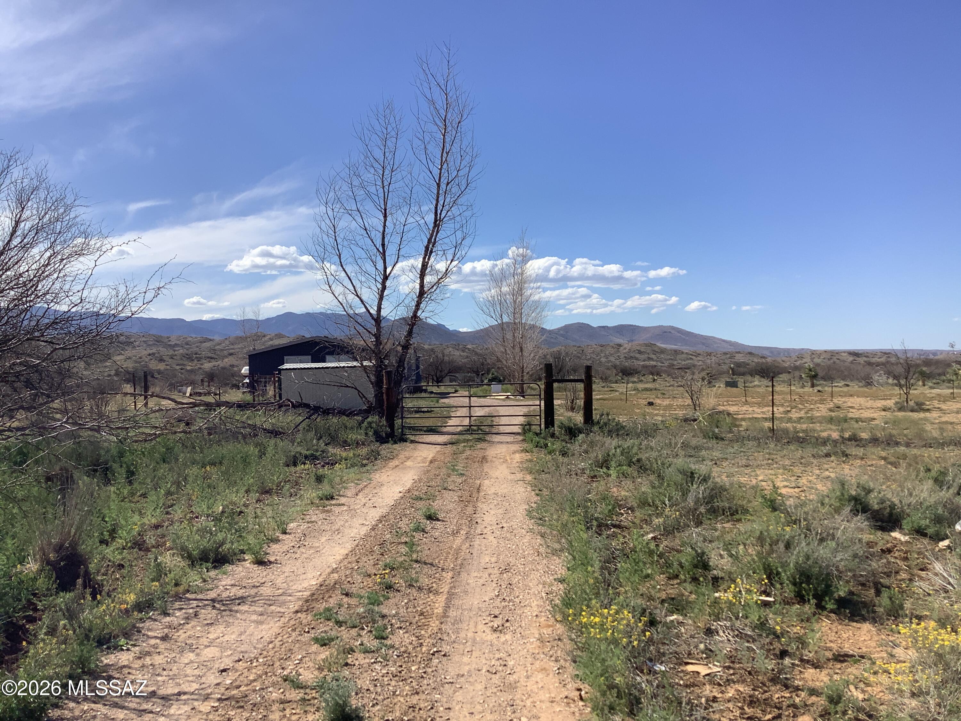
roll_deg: +1.4
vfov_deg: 45.4
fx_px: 861
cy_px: 360
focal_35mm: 31
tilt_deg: -1.3
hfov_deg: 58.4
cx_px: 480
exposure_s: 1/1894
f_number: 2.4
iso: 25
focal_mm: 3.3
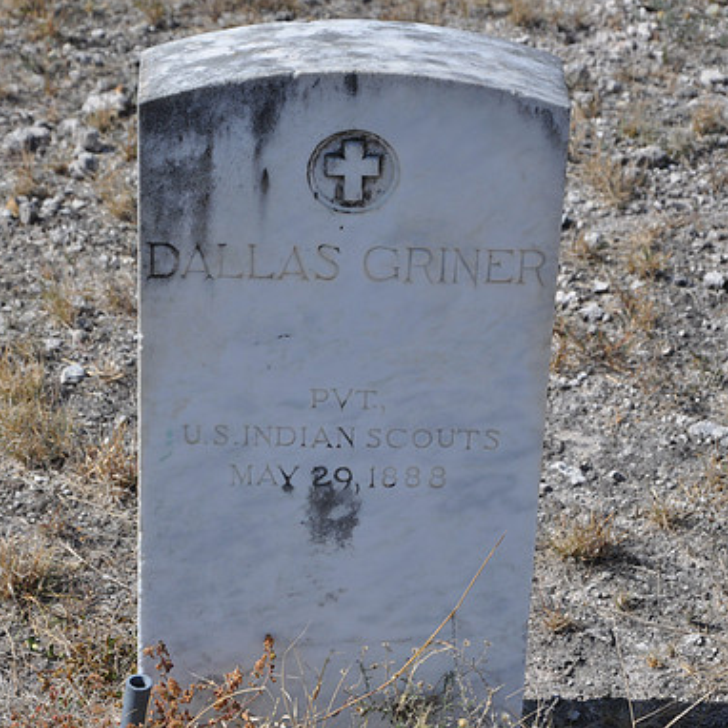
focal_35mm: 112
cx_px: 328
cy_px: 363
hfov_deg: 15.6
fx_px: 2665
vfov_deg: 15.6
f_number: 8
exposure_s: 1/250
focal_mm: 58
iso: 200
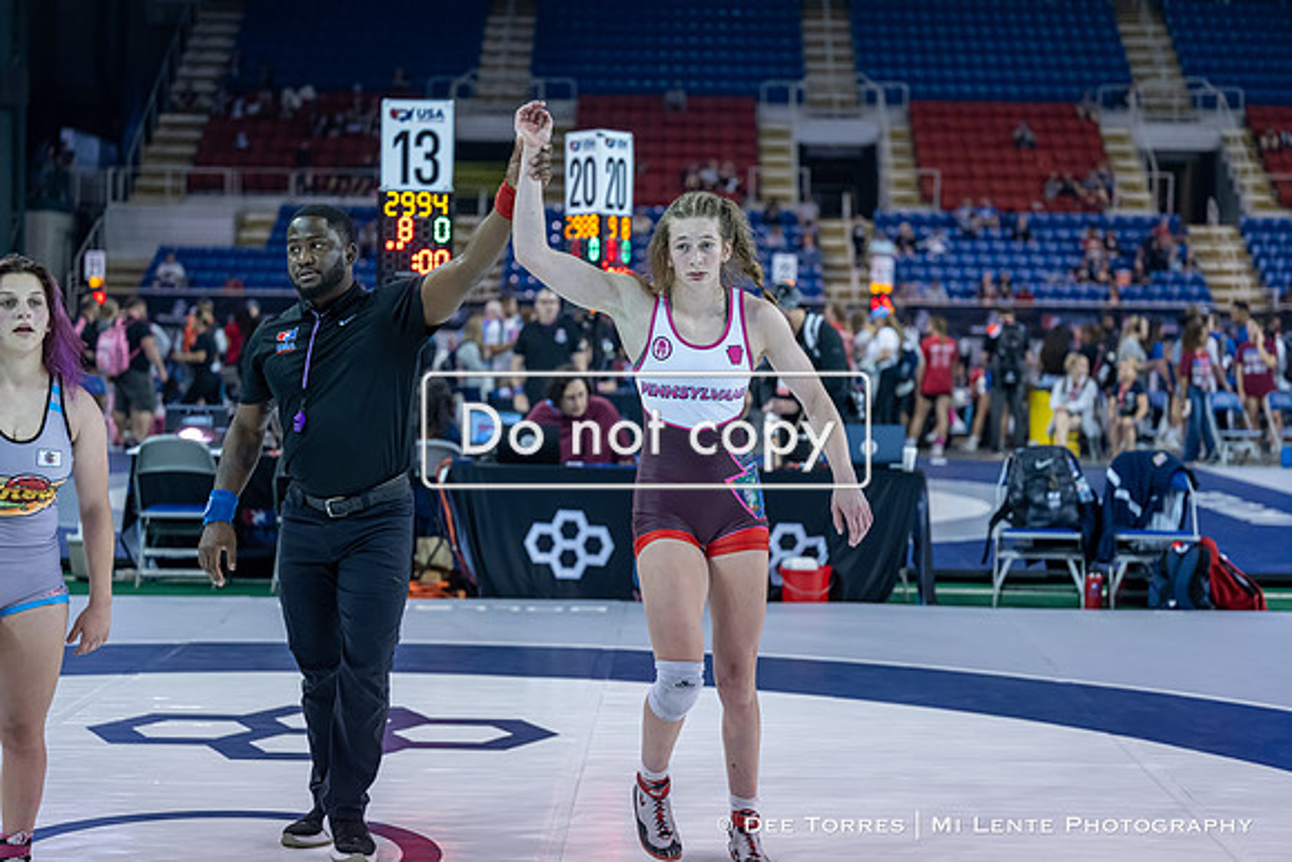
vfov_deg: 19.5
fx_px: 2513
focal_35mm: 70
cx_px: 646
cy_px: 431
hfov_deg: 28.8
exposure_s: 1/800
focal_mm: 70
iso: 1400
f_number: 2.8
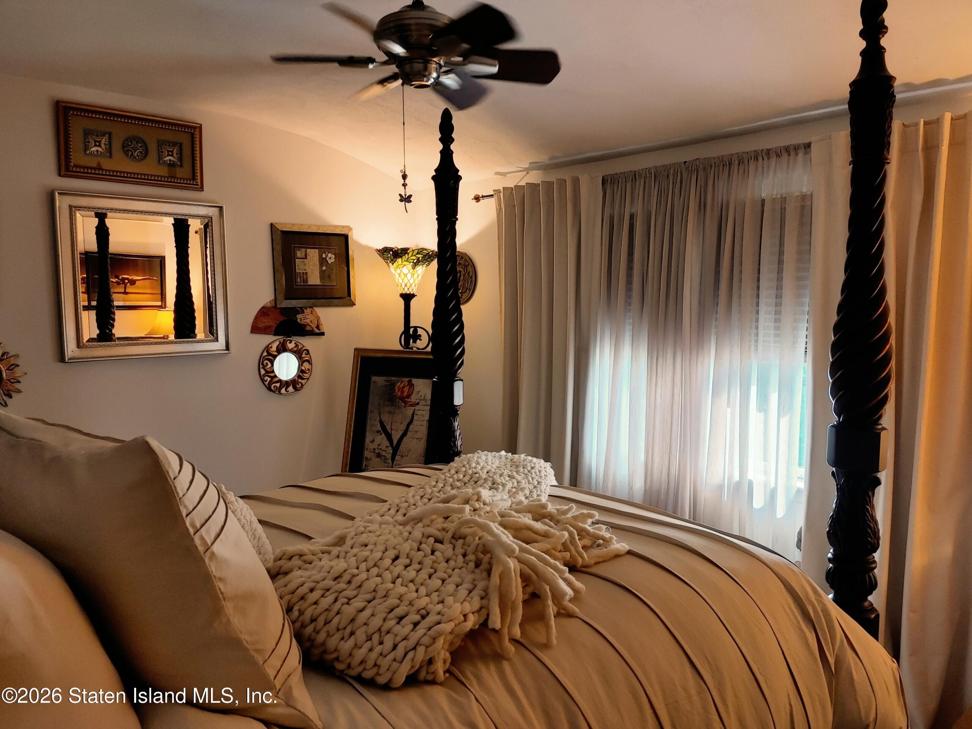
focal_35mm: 26
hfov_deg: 67.3
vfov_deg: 53.1
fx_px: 730
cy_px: 364
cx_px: 486
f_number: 1.8
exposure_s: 1/60
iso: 250
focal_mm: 4.81
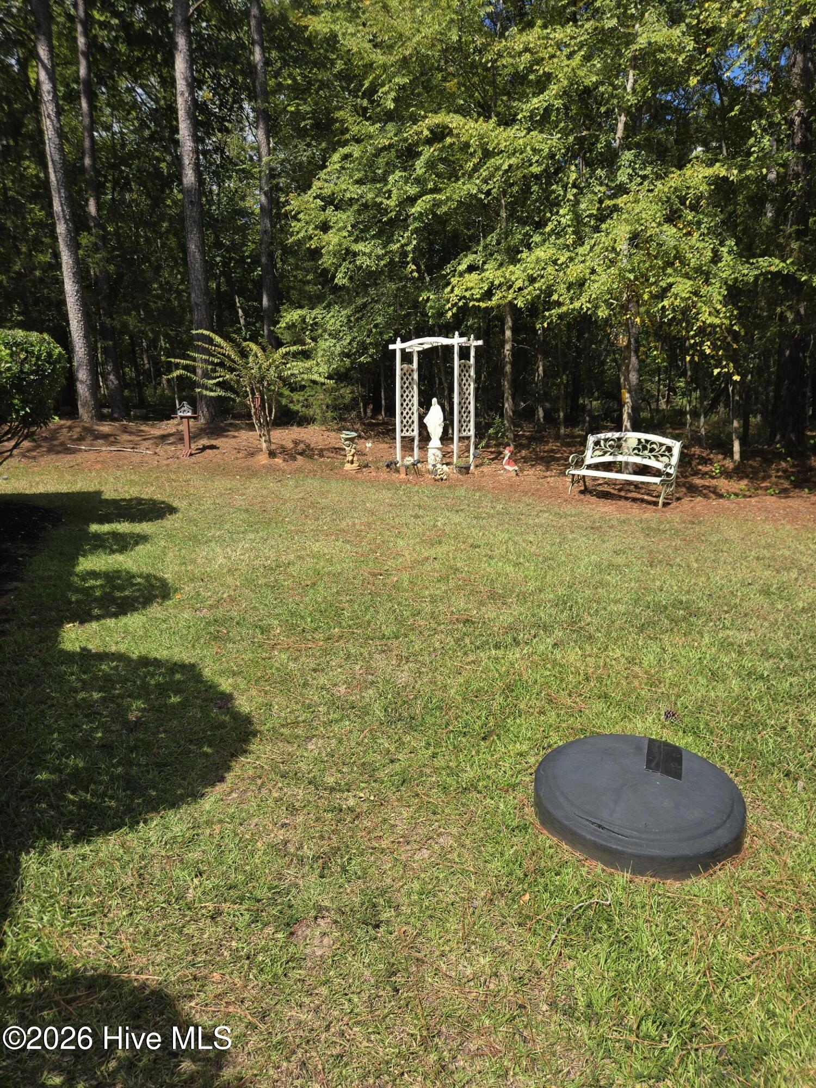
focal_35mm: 23
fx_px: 723
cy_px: 544
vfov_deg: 73.9
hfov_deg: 58.9
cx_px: 408
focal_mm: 5.4
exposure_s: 1/1453
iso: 25
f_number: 1.8
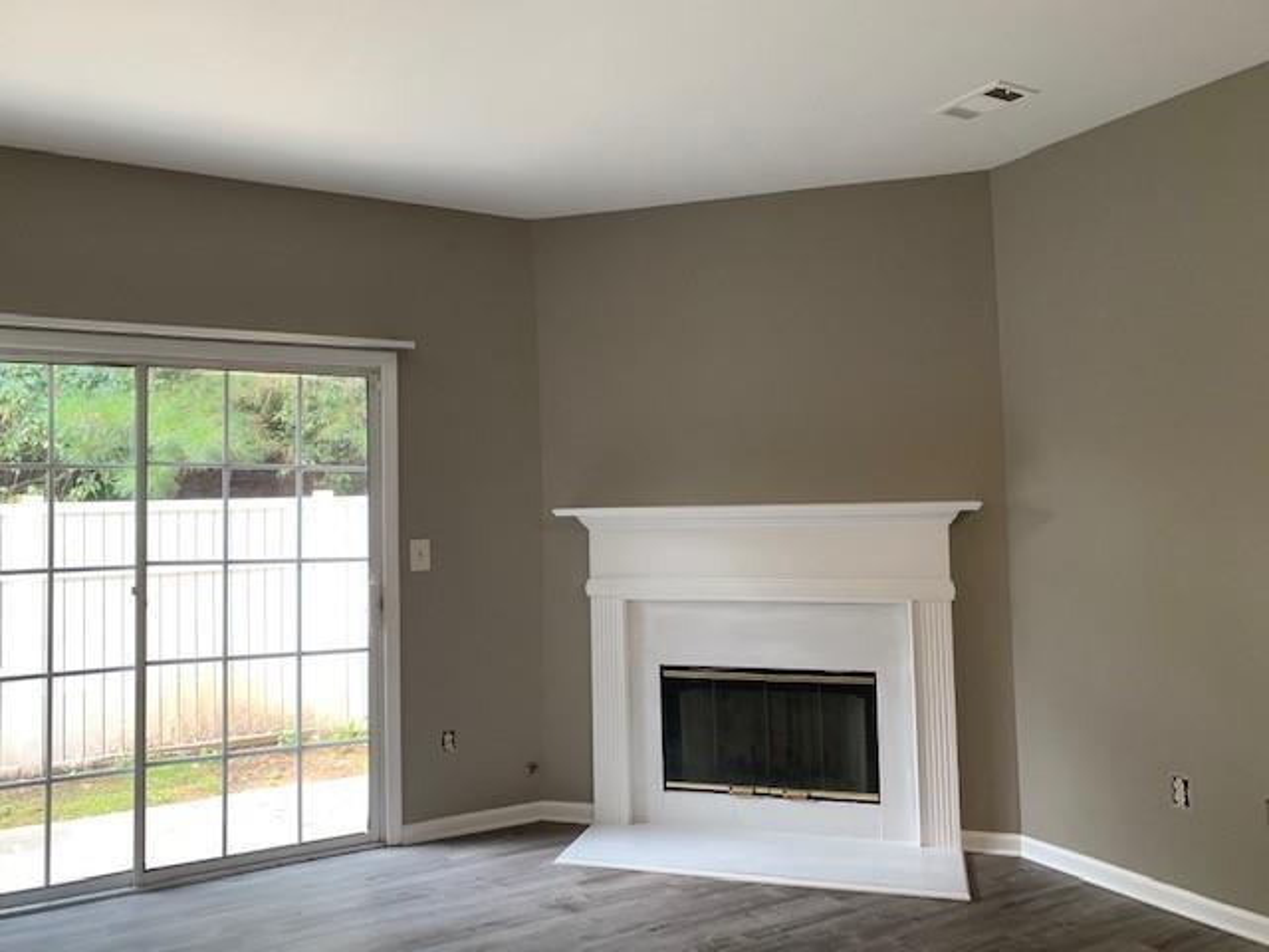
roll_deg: +1.2
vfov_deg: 53.1
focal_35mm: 26
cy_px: 476
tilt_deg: +3.7
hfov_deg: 67.3
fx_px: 953
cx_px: 634
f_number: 1.8
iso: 64
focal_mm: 4.25
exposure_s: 1/60
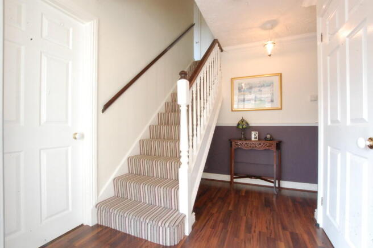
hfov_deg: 100.4
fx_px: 155
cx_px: 186
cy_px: 124
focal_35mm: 15
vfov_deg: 77.2
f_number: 22
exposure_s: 1/1.6
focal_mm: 10
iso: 1600
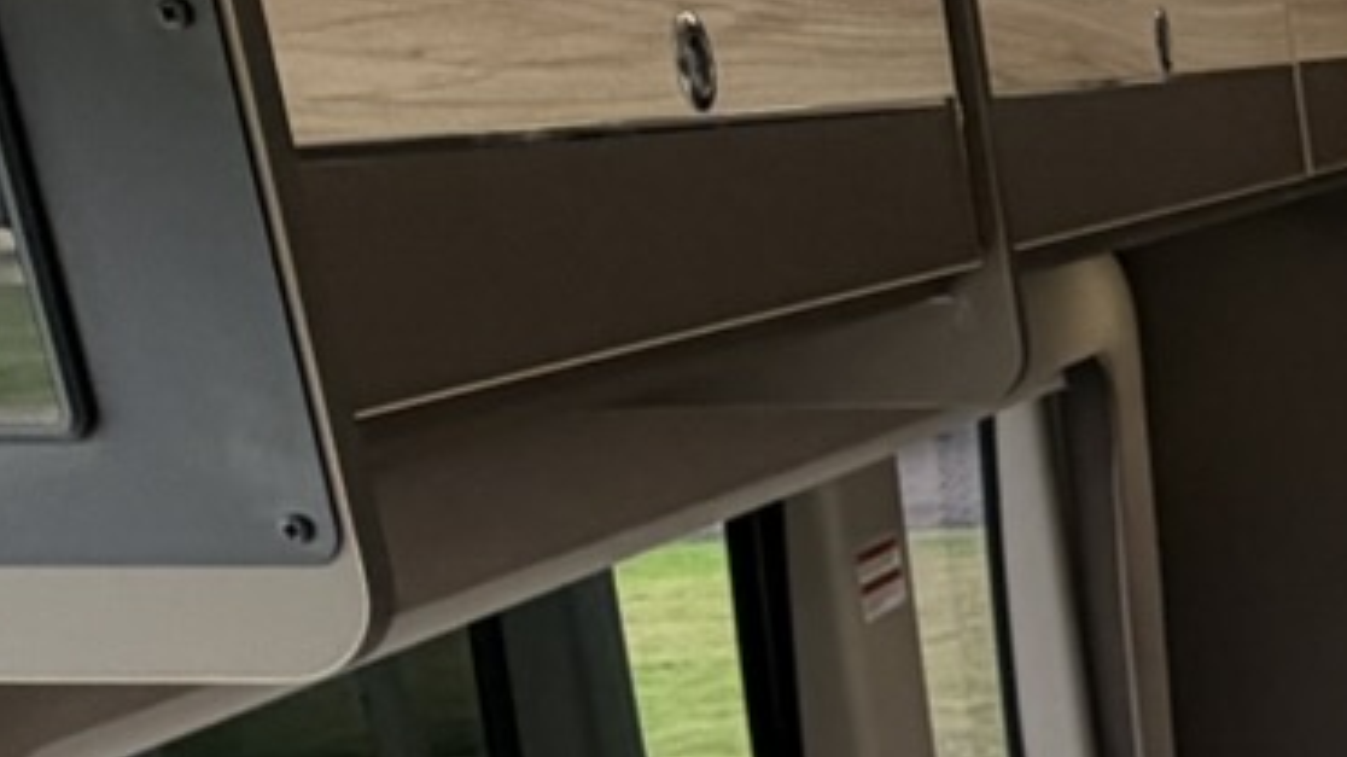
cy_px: 1308
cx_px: 2154
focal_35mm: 84
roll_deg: +3.4
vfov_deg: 13.2
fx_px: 2999
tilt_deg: -21.0
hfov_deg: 20.6
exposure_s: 1/121
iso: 80
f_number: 2.2
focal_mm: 2.22
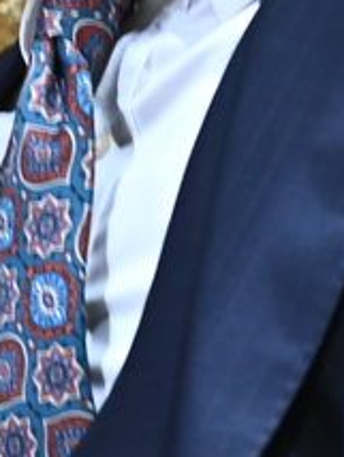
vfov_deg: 4.5
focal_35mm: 440
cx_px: -739
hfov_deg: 3.3
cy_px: 57
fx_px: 5818
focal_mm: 70
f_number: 4.5
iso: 1250
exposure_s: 1/160
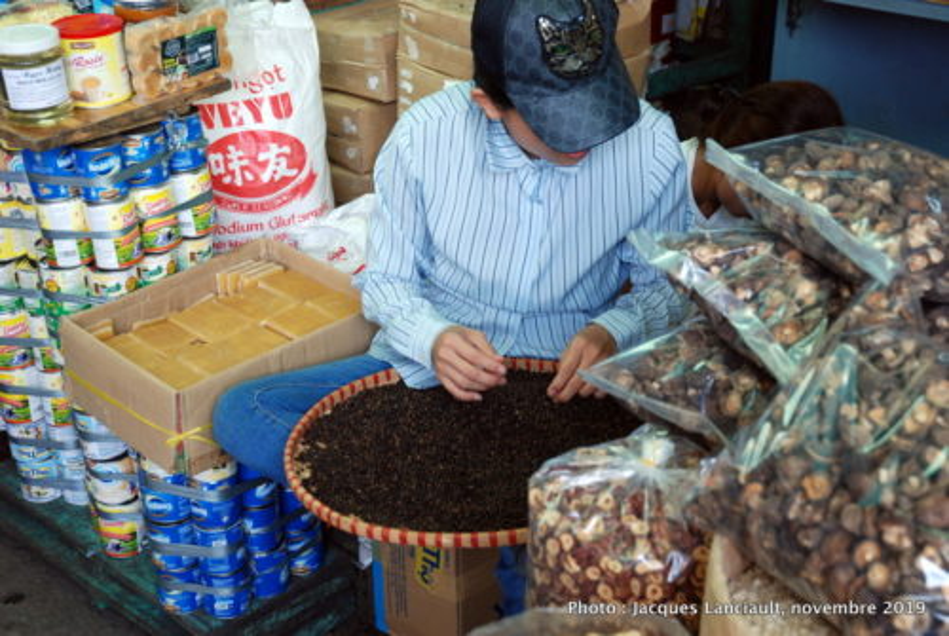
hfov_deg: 35.0
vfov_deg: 23.9
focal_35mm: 57
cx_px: 474
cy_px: 318
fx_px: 1505
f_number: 5
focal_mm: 38
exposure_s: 1/100
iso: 500
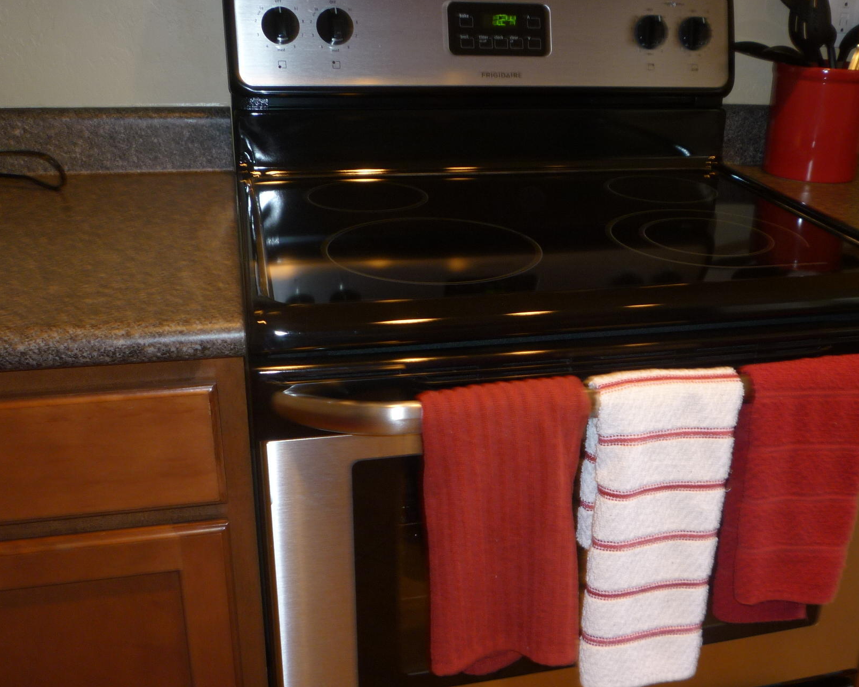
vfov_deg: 41.1
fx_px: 915
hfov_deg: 49.8
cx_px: 536
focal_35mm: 36
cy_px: 372
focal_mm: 5.2
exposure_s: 1/8
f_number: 3.3
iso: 100
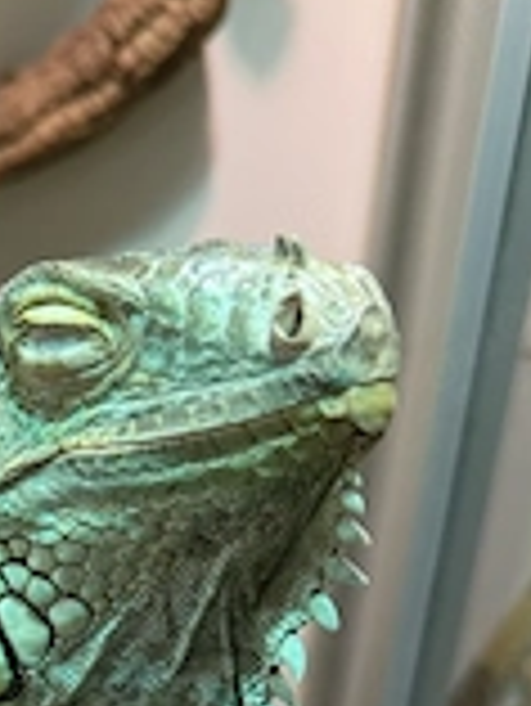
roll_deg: +0.4
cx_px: -40
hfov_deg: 22.8
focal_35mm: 61
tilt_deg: -32.2
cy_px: 693
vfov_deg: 29.7
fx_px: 1246
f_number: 1.78
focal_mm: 6.76
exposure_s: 1/50
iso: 160
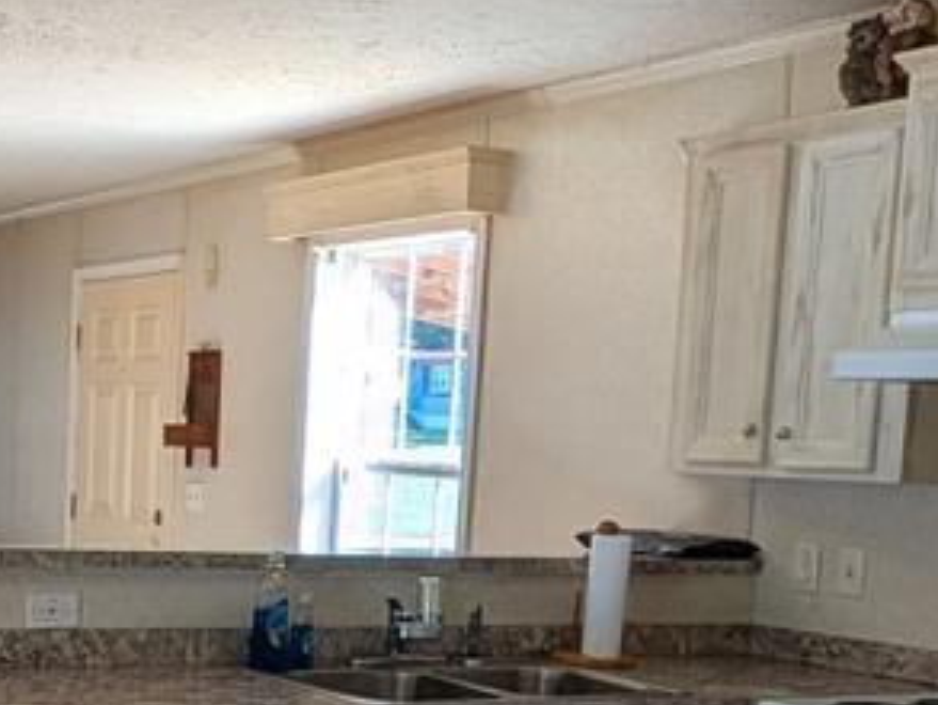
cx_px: 83
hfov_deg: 31.1
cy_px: 673
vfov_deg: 23.9
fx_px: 1599
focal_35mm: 59
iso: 51
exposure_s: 1/140
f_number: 1.7
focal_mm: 2.02
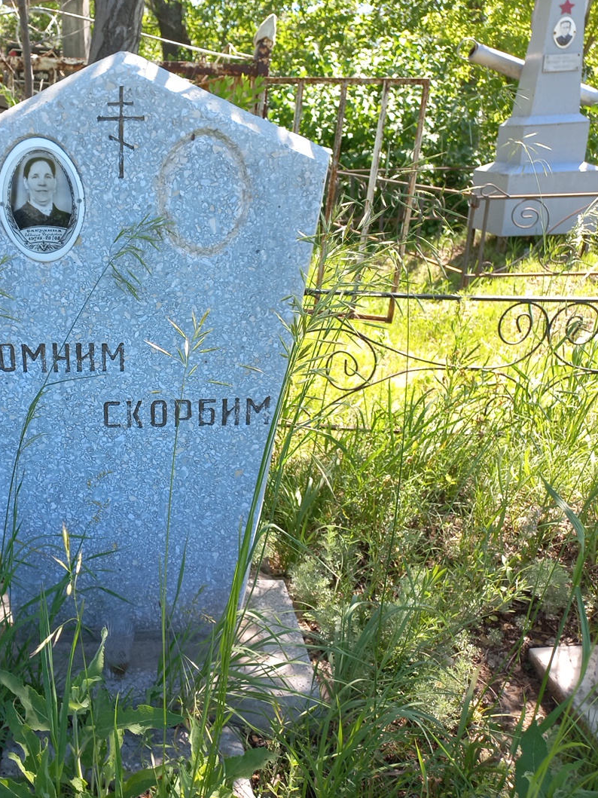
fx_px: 783
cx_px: 120
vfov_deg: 54.0
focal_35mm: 34
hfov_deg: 40.1
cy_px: 392
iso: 25
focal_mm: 4.6
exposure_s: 1/103
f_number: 1.8
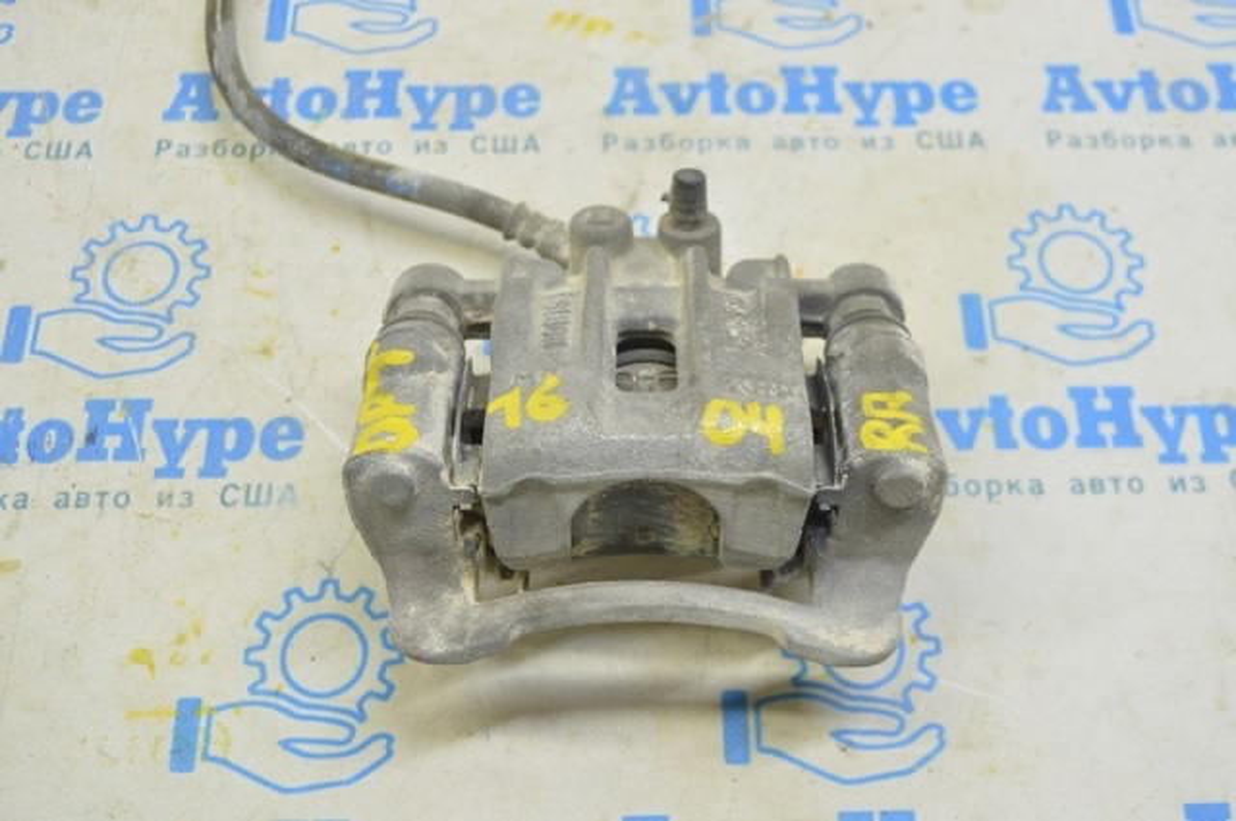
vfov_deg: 32.9
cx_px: 618
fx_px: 1389
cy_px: 410
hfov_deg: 48.0
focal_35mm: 40
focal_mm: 27
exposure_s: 1/20
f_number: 5.6
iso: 400
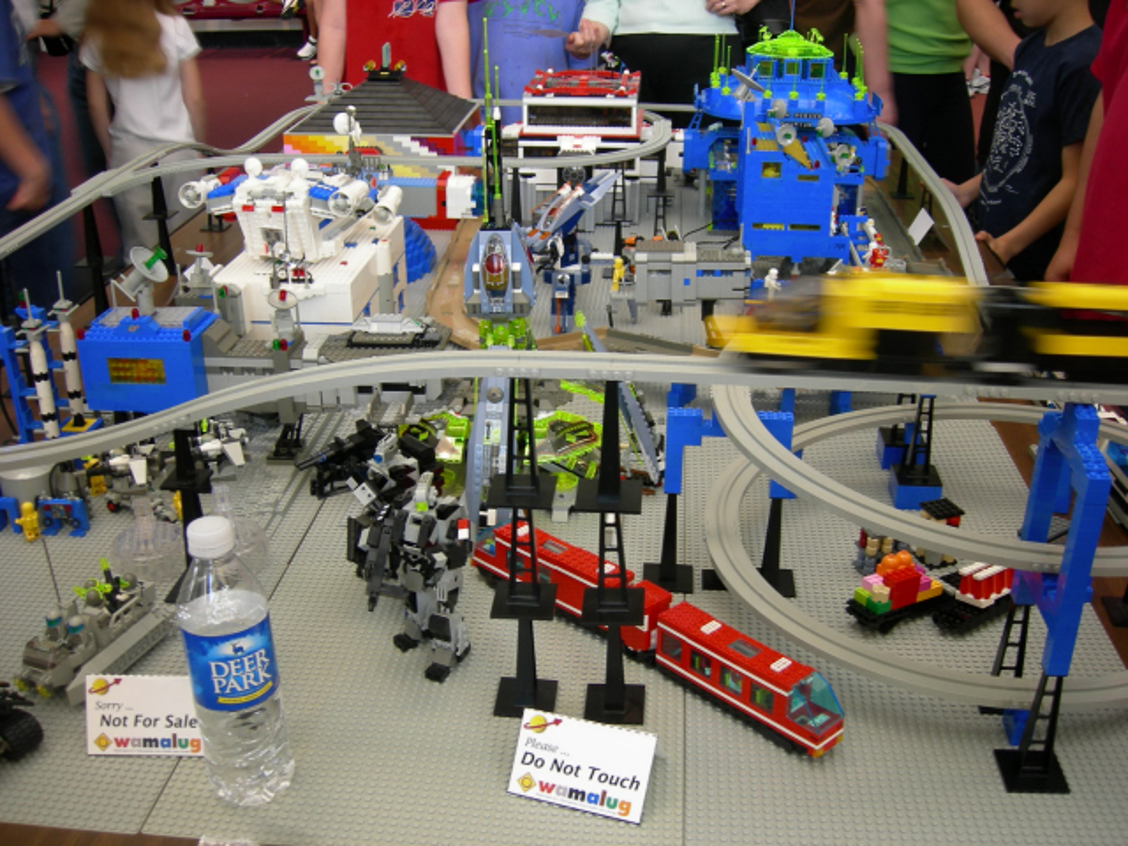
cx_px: 564
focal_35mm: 36
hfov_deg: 51.4
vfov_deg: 39.7
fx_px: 1173
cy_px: 423
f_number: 2.7
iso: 64
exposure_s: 1/8.6
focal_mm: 7.5
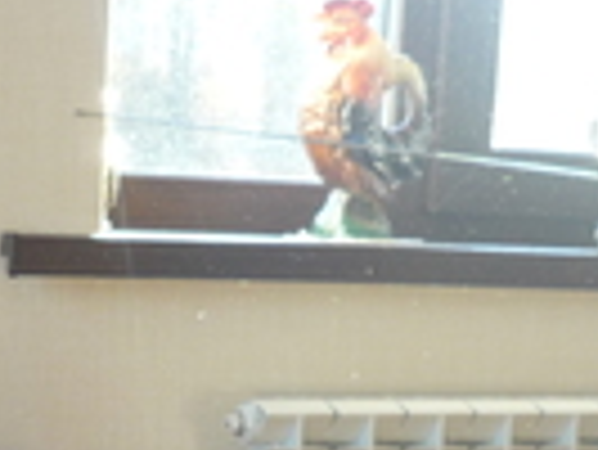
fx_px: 1937
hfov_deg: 17.3
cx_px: 49
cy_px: 616
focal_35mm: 112
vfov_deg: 12.7
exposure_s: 1/30
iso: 100
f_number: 2.8
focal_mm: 5.5
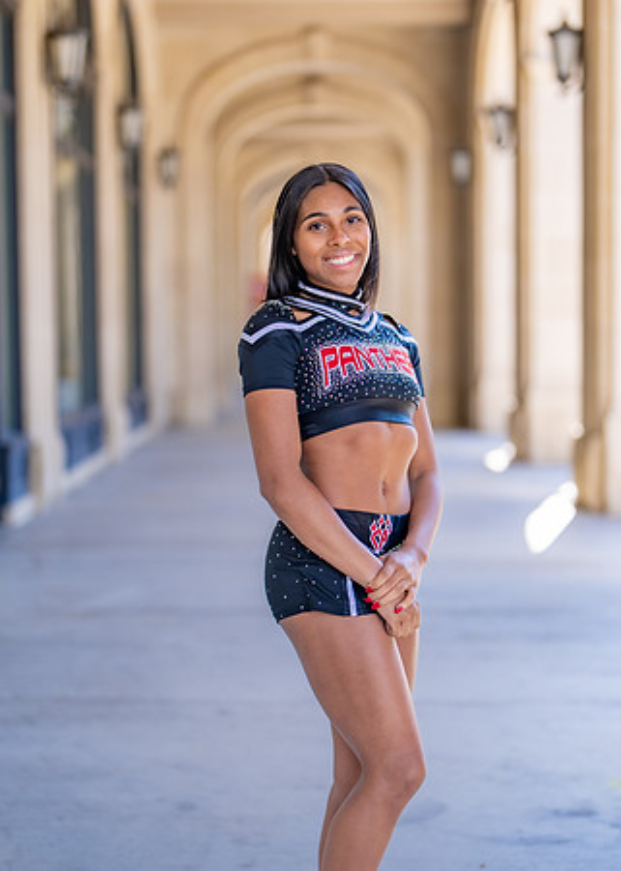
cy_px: 435
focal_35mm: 74
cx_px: 347
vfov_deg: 26.8
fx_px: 1830
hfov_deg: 19.3
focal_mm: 50
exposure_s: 1/800
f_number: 1.2
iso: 100
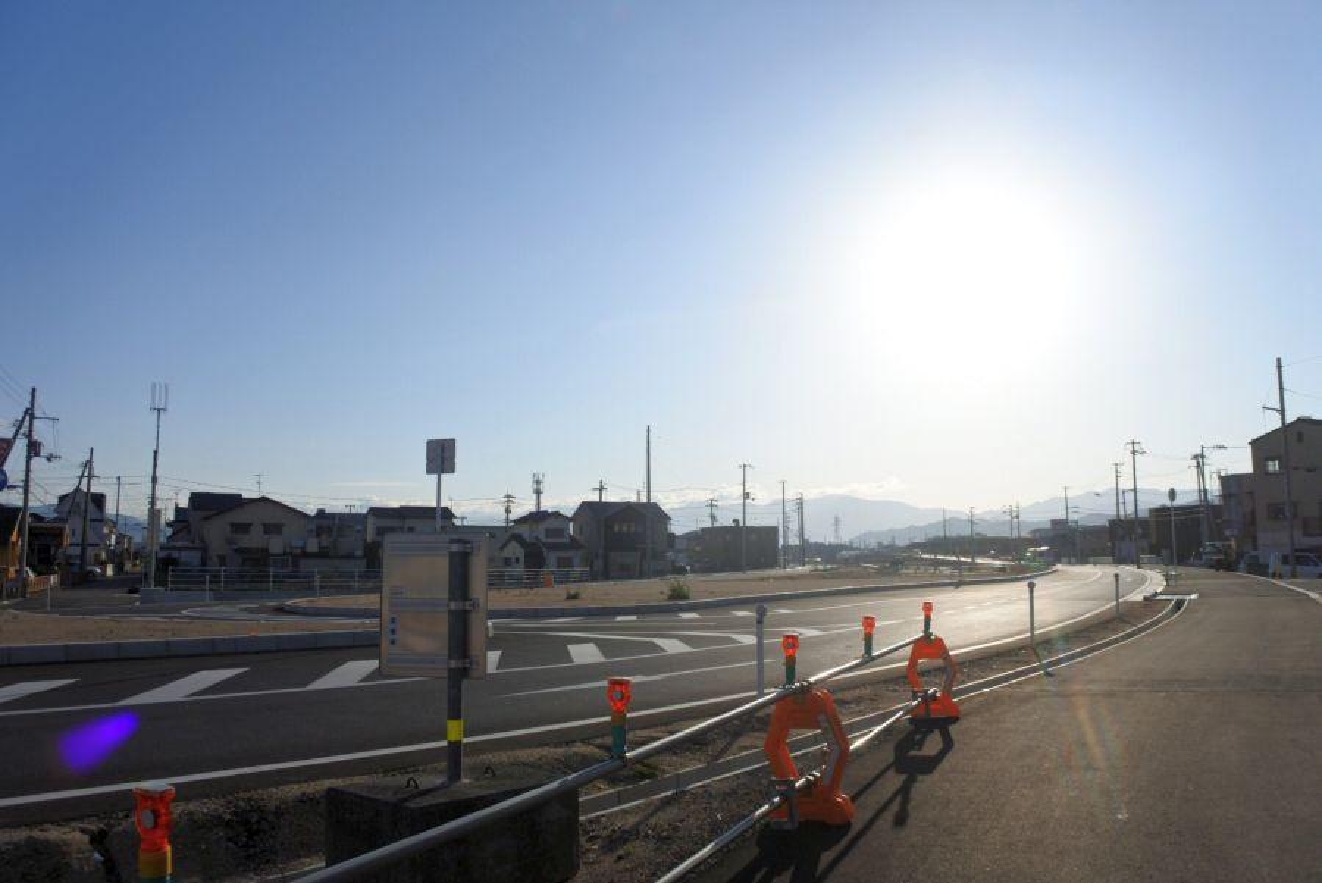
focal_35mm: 27
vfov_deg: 48.0
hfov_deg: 67.4
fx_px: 992
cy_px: 442
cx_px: 661
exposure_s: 1/3200
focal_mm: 10
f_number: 4
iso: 160
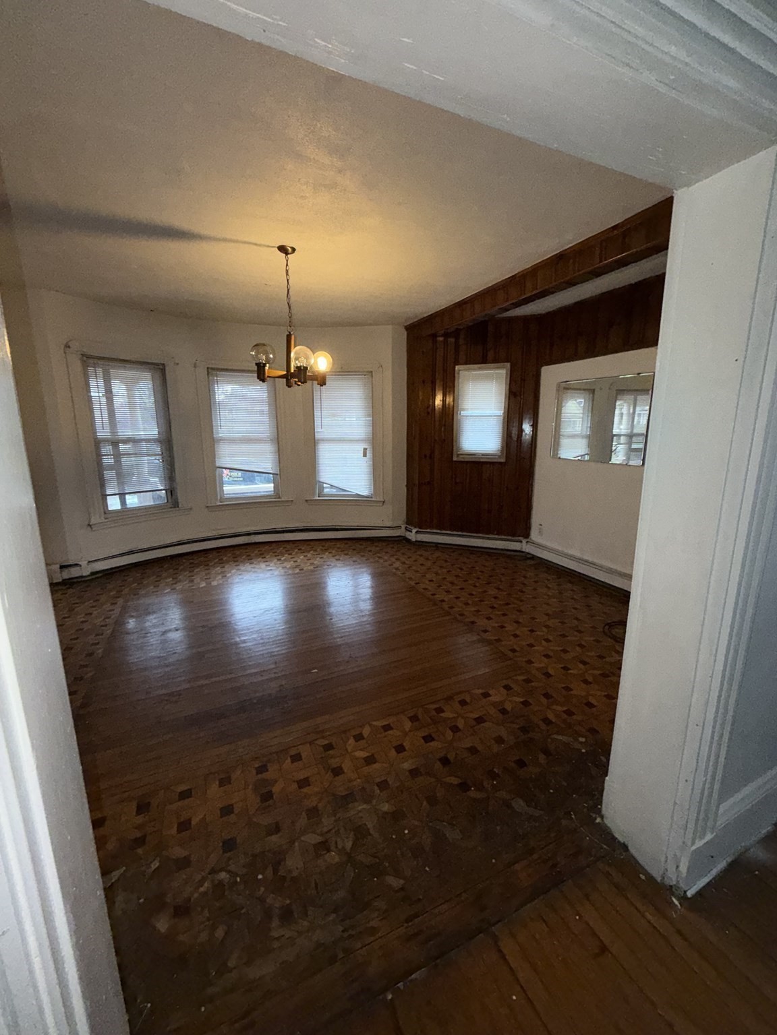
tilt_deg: -11.8
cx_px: 388
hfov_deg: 85.7
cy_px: 518
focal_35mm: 14
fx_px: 419
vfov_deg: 102.1
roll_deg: +0.3
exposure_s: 1/60
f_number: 2.2
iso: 160
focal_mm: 2.22
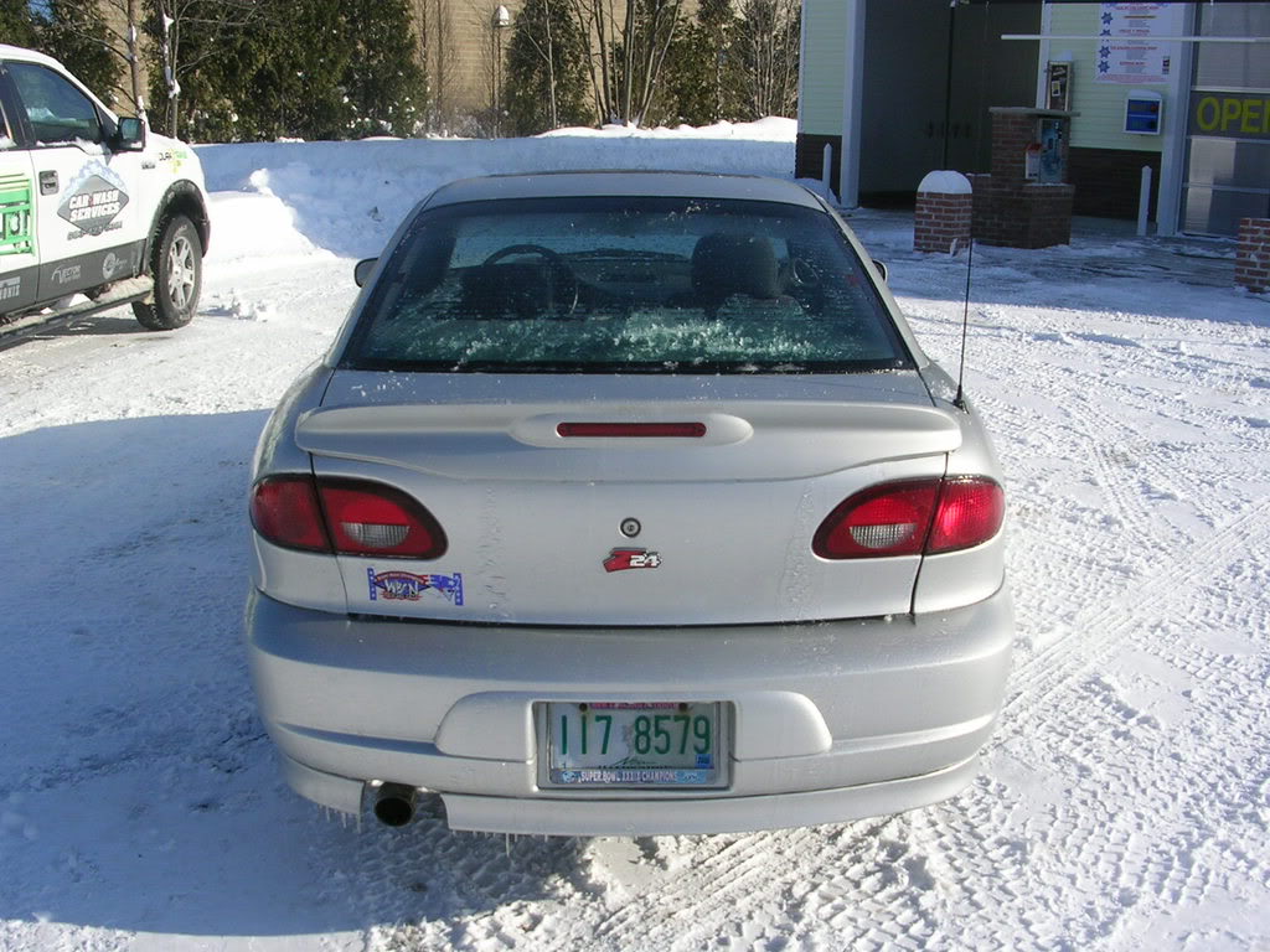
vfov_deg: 37.7
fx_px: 1394
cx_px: 635
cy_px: 476
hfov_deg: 49.0
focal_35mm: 38
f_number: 5.6
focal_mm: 5.8
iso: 50
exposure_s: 1/358
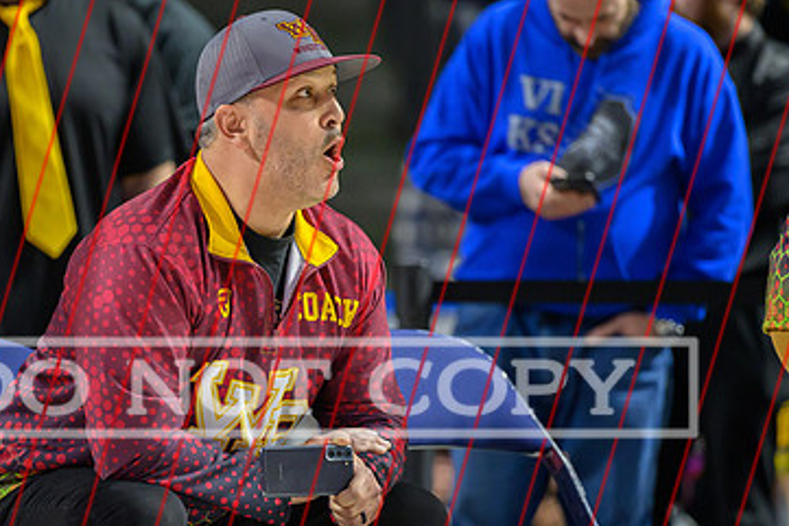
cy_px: 379
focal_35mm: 363
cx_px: 277
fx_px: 7959
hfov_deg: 5.7
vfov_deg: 3.8
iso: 5000
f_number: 2.8
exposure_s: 1/800
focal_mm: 200
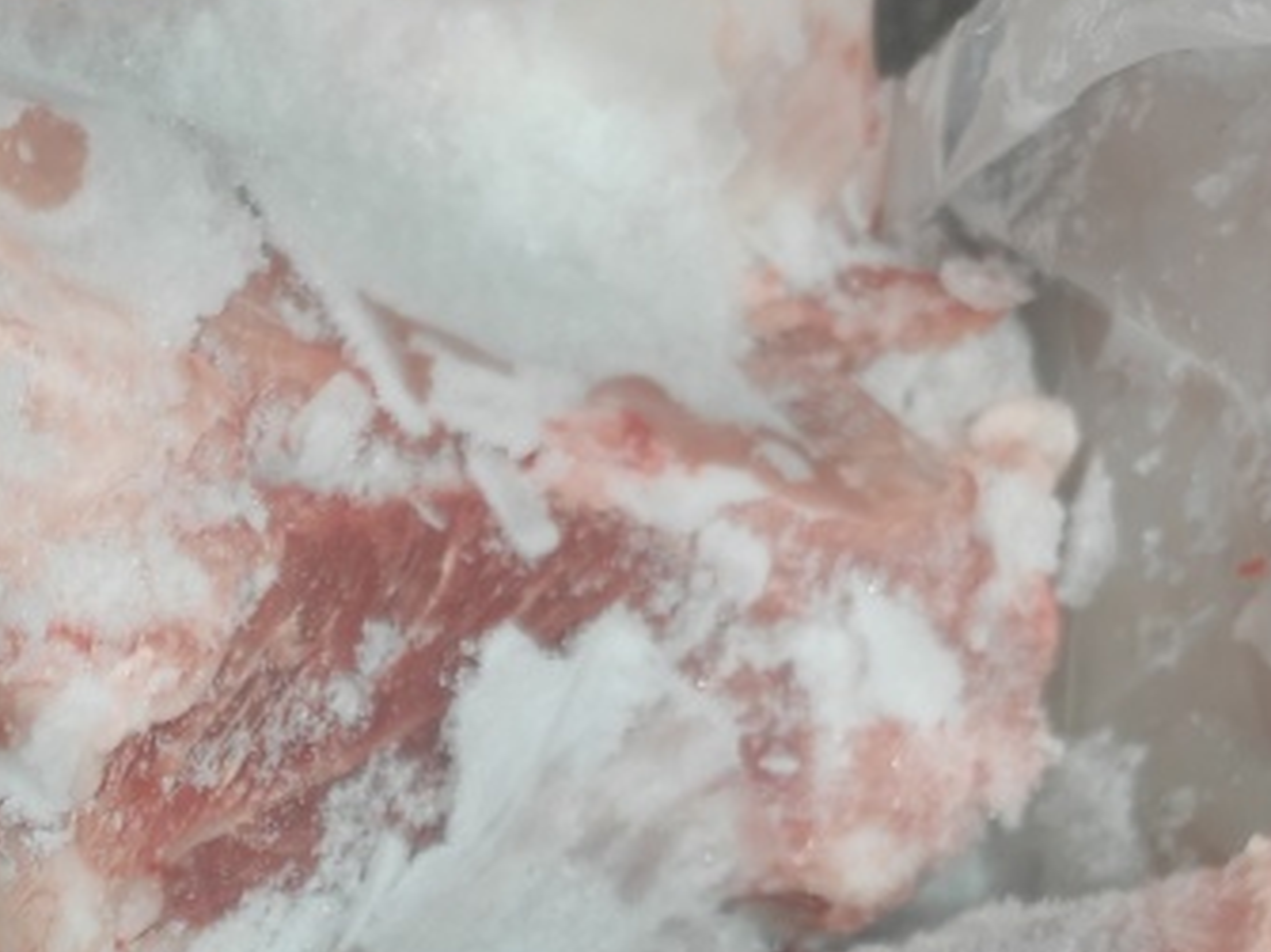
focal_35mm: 86
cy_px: 1606
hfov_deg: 21.5
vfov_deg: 15.3
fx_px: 3157
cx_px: -144
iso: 250
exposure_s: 1/100
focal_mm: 7.62
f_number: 1.6
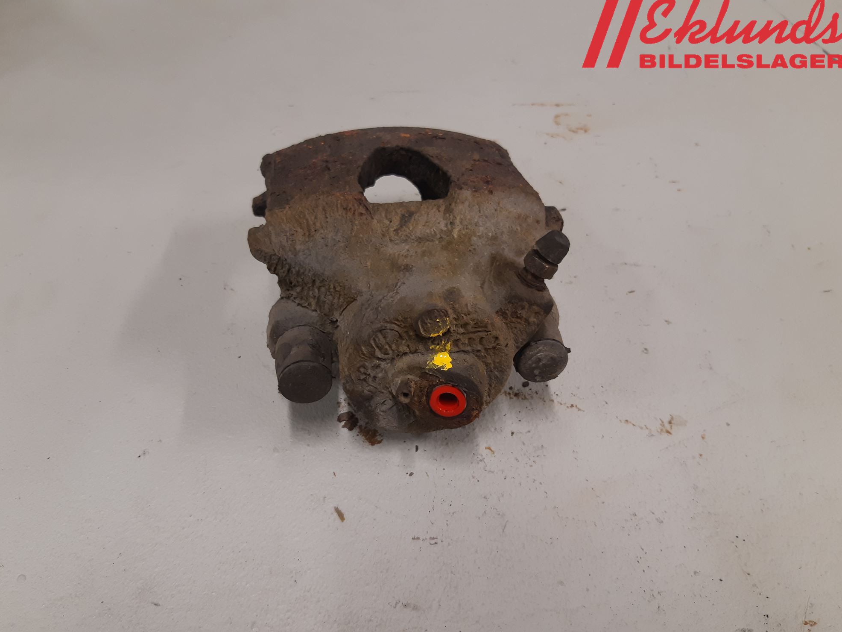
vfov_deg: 51.3
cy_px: 324
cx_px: 407
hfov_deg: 65.3
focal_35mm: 27
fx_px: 657
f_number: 1.7
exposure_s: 1/50
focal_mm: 3.93
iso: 100
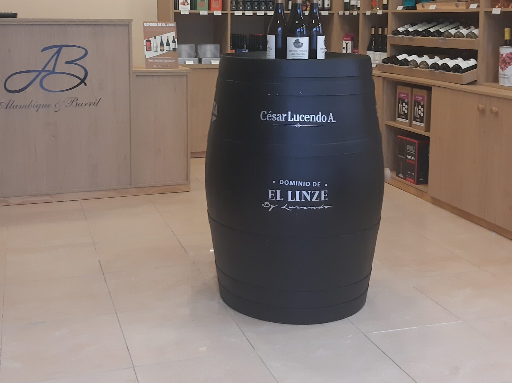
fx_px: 650
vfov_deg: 32.1
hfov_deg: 42.9
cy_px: 85
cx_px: 219
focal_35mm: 44
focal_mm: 3.93
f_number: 1.7
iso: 125
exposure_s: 1/50
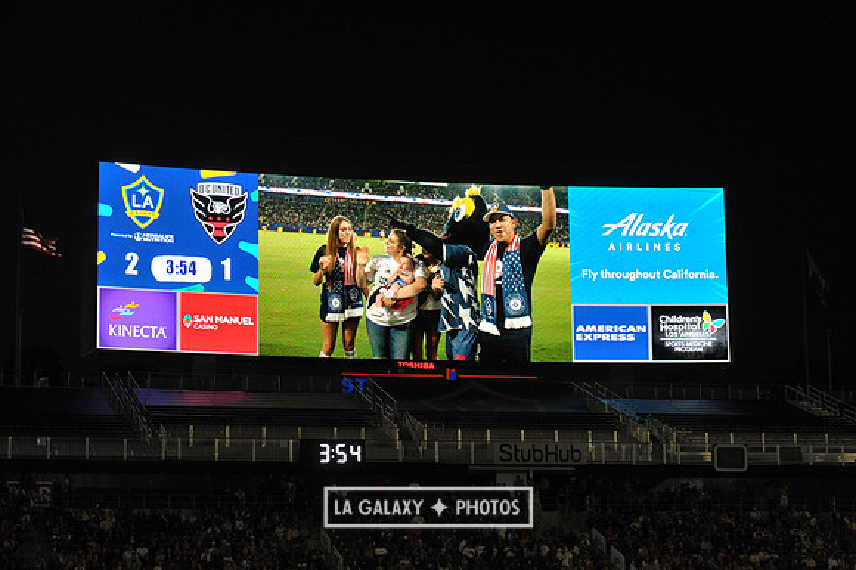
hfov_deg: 21.5
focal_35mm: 95
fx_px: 2258
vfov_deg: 14.4
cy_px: 285
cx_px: 428
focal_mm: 95
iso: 1250
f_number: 9
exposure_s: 1/320
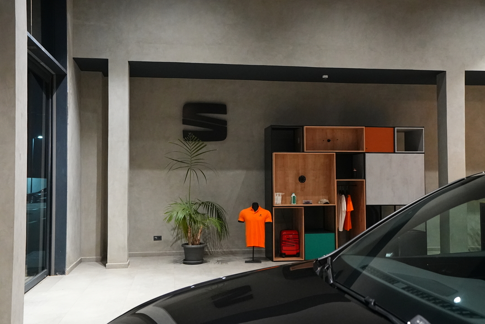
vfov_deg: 37.9
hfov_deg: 54.4
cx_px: 242
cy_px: 162
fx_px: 472
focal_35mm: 35
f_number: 5
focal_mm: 35
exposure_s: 1/200
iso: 12800
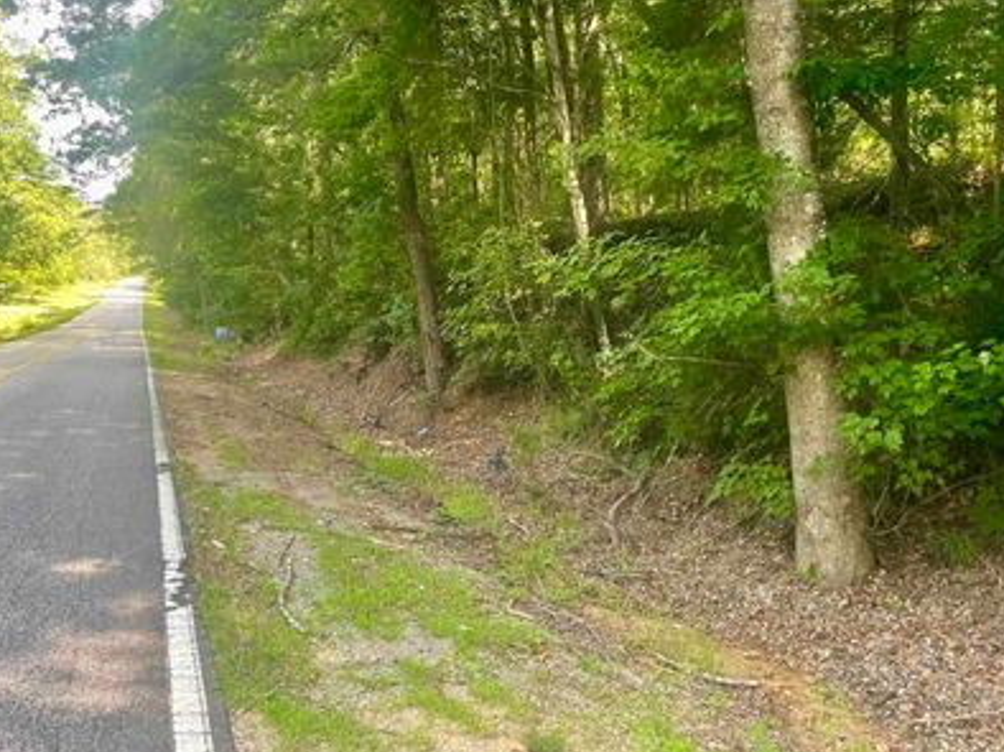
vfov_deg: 42.6
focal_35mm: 33
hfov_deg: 55.2
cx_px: 566
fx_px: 957
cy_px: 292
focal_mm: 4.2
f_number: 1.6
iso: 50
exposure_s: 1/121
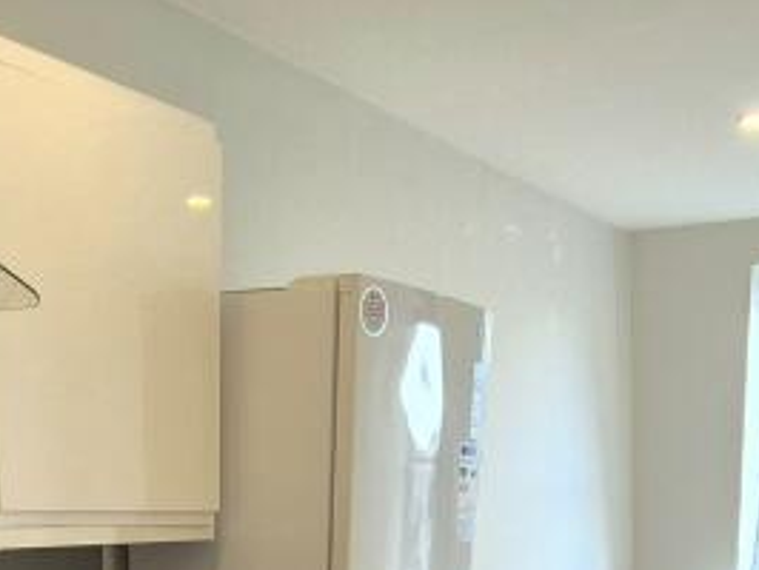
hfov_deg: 38.0
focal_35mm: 50
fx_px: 1097
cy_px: 884
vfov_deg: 22.9
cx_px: 294
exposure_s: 1/50
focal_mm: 2.2
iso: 64
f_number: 2.2
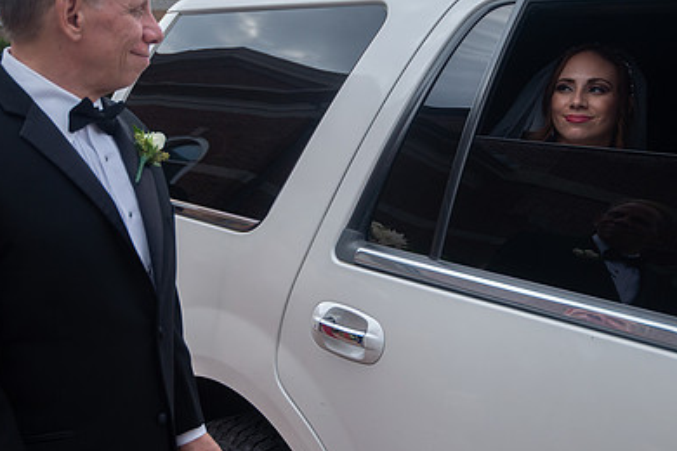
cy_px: 224
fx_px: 978
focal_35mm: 52
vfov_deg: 26.0
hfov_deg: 38.2
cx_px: 368
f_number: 4
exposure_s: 1/2000
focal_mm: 35
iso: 400
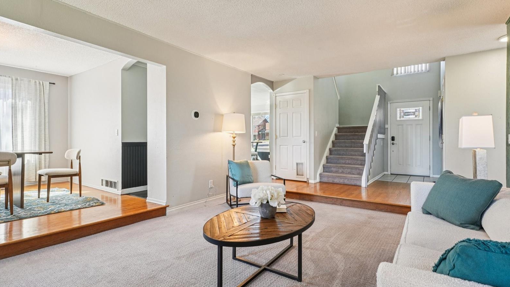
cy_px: 141
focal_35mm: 18
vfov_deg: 62.3
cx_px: 252
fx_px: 237
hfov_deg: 94.2
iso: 500
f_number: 8
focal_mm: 11
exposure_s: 1/30
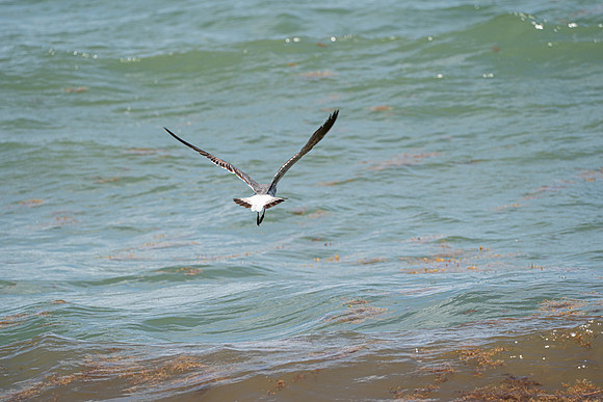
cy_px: 201
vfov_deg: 3.4
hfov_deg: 5.2
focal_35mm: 400
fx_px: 6701
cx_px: 302
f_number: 10
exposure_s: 1/1250
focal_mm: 400
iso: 640
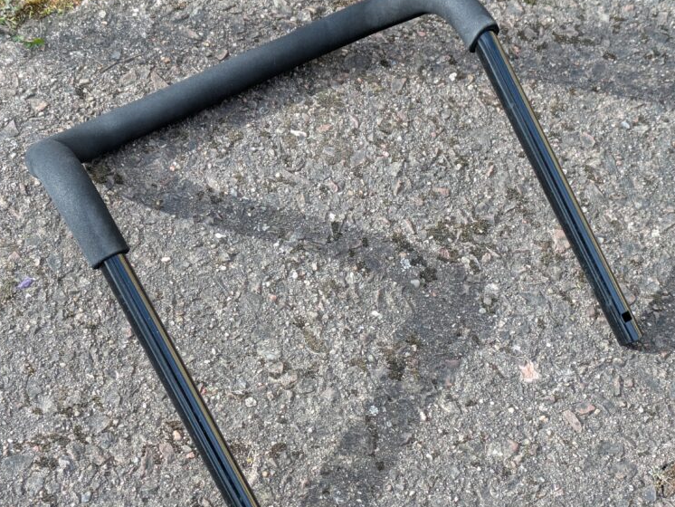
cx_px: 348
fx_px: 1365
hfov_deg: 27.8
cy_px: 268
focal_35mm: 70
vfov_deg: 21.0
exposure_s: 1/324
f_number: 1.89
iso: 40
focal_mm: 5.43
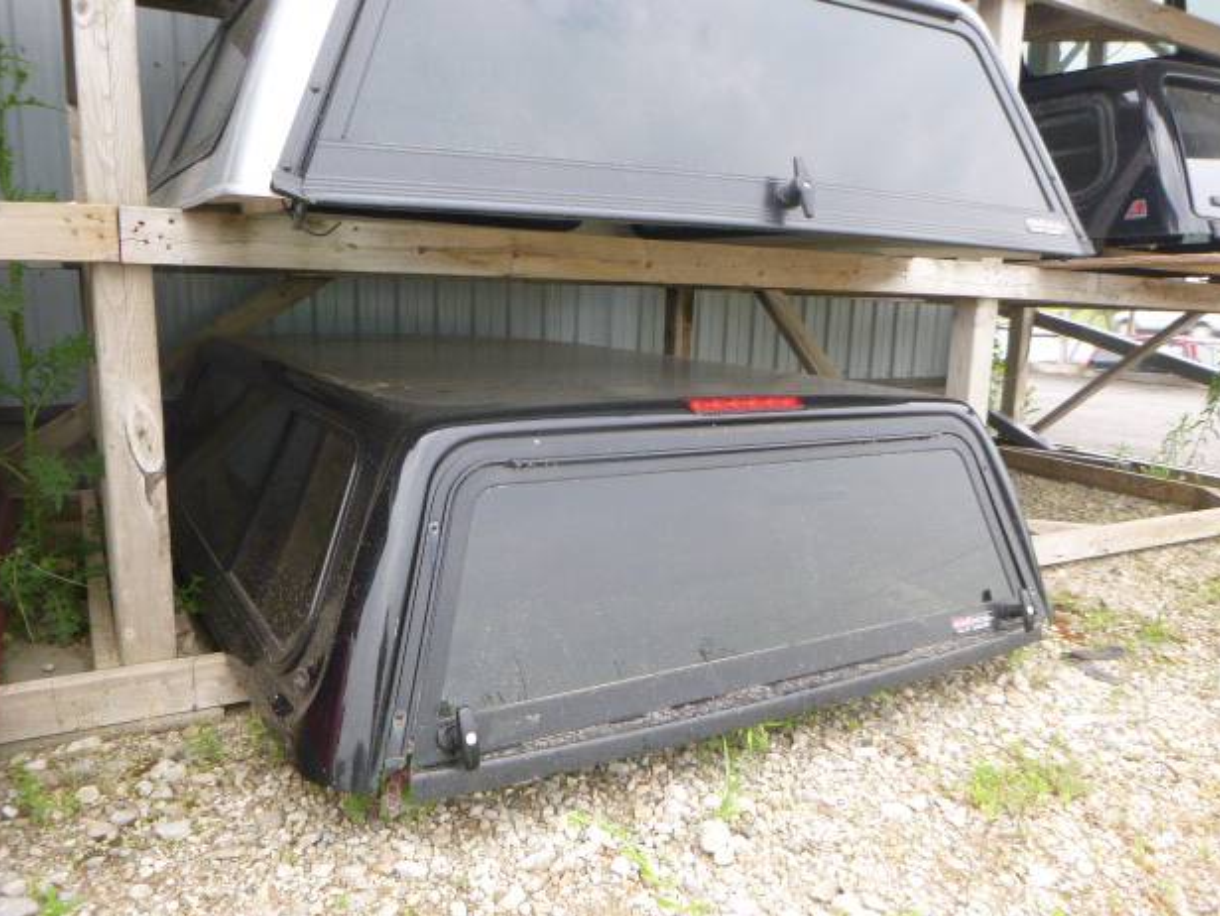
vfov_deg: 53.1
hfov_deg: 67.3
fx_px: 917
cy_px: 474
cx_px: 595
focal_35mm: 26
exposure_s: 1/60
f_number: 3.9
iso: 160
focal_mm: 4.5
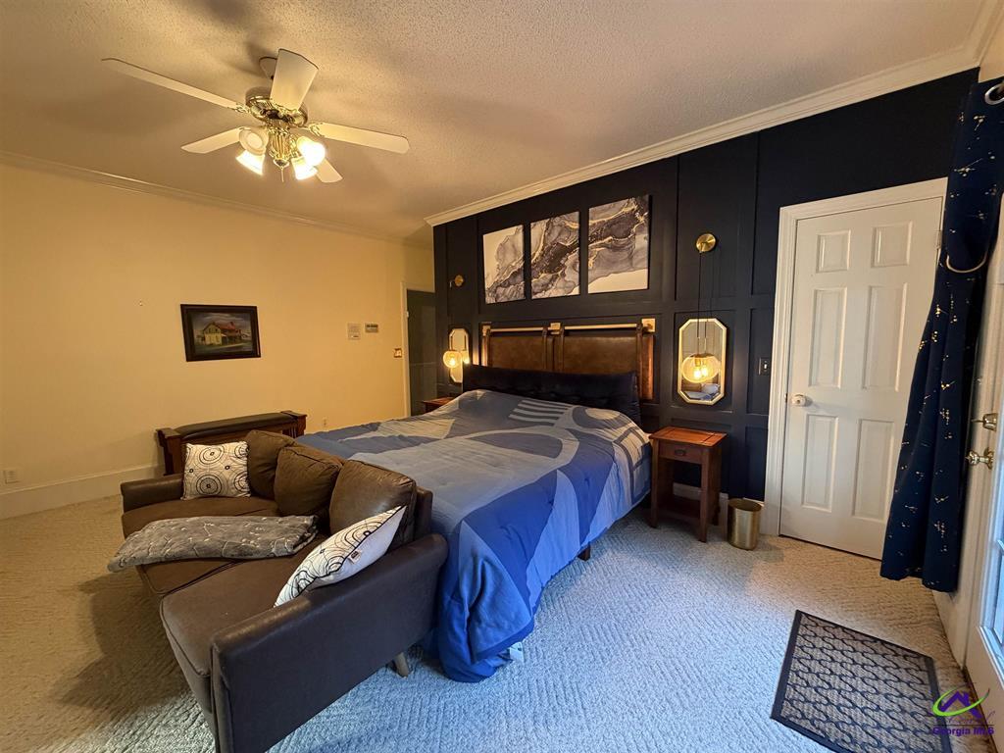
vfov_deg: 85.7
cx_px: 502
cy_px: 376
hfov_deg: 102.1
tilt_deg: -4.9
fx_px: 406
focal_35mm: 14
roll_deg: +0.7
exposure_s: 1/60
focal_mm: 2.22
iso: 400
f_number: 2.2
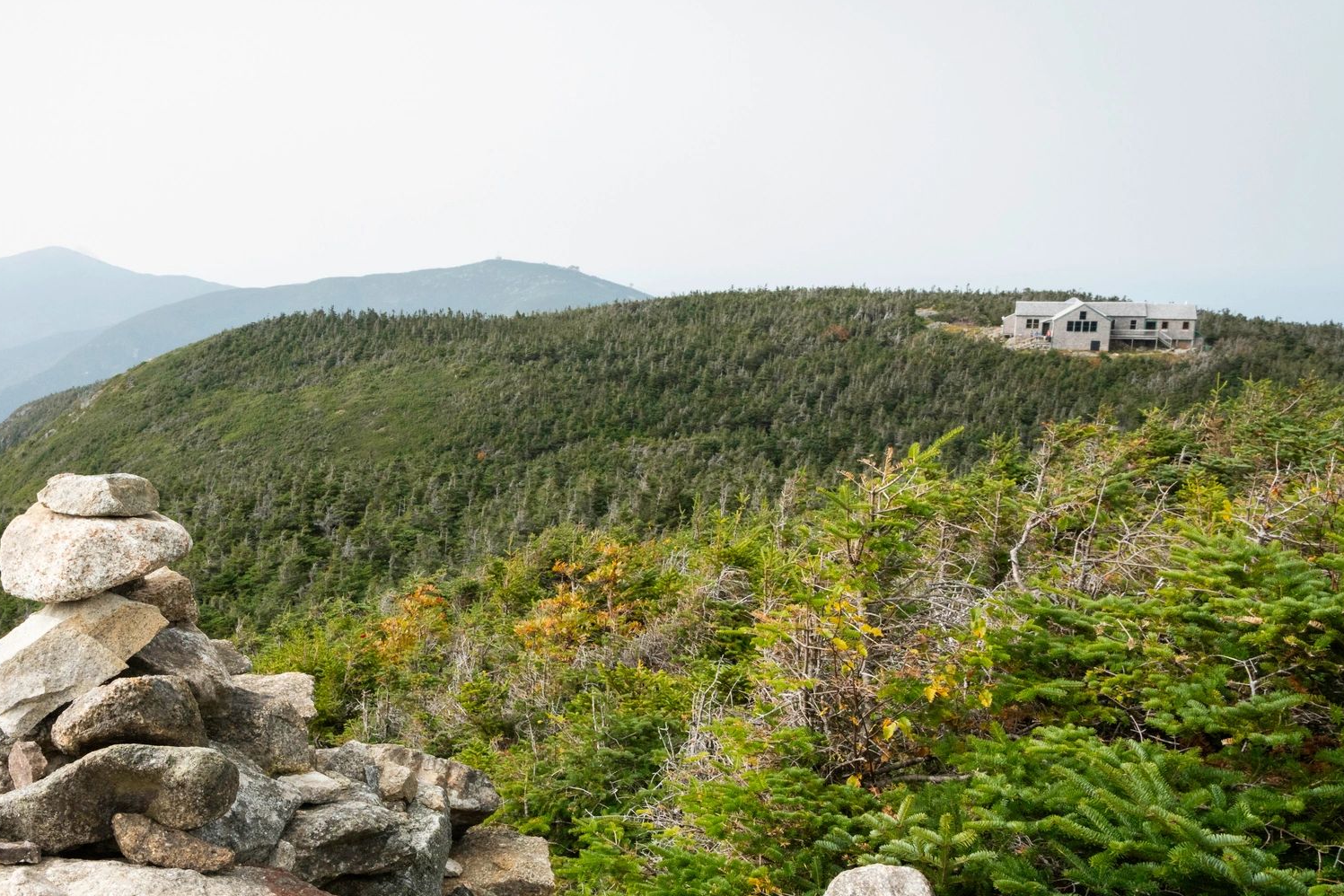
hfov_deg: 55.0
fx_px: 1269
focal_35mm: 34
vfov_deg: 38.6
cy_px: 568
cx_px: 480
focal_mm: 24
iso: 1600
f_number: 20
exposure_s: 1/160
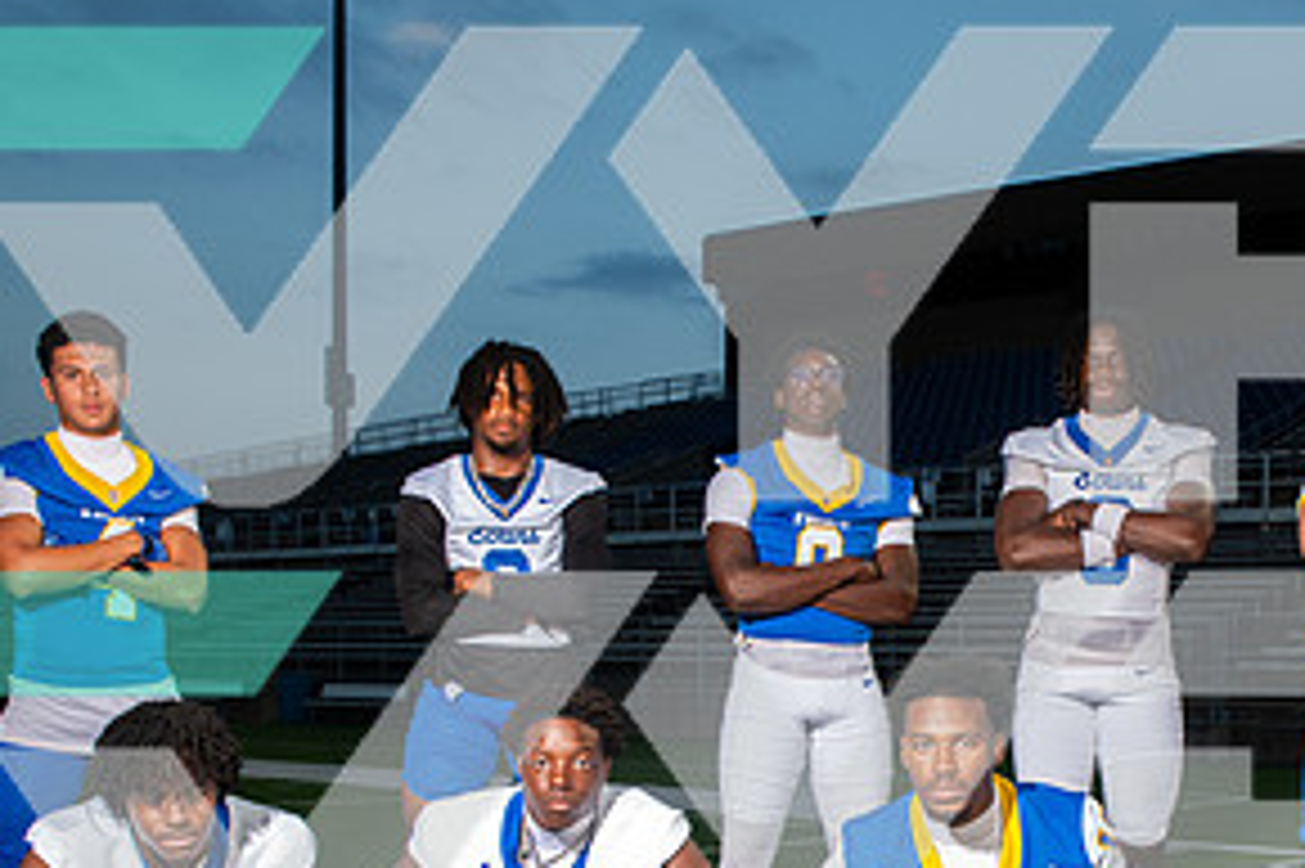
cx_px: 1017
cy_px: 812
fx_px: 1739
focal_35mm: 48
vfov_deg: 26.9
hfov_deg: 39.7
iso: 800
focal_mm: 24
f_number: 7.1
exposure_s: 1/320
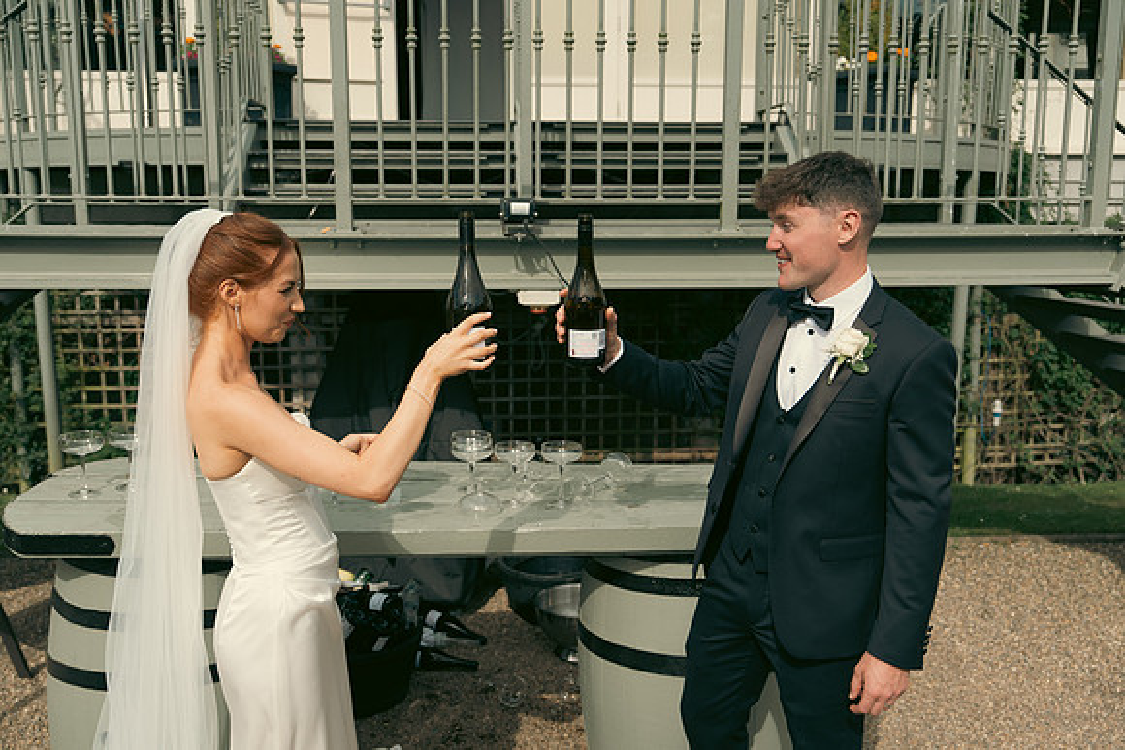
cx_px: 562
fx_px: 1031
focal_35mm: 33
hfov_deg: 57.2
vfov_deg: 40.0
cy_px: 375
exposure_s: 1/3200
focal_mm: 33
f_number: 3.5
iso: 320
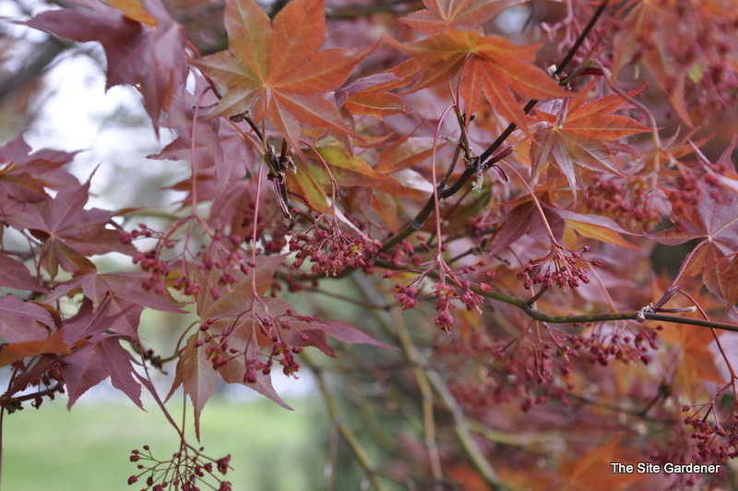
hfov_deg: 27.0
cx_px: 369
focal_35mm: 75
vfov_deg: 18.2
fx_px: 1536
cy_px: 246
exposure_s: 1/50
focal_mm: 50
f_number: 7.1
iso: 200
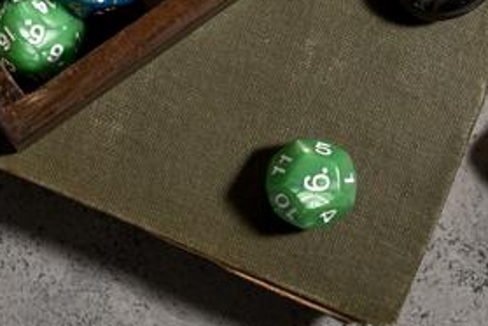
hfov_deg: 12.7
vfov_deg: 8.3
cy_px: -159
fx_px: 2182
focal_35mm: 161
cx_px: 78
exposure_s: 1/125
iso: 125
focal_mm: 50
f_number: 9
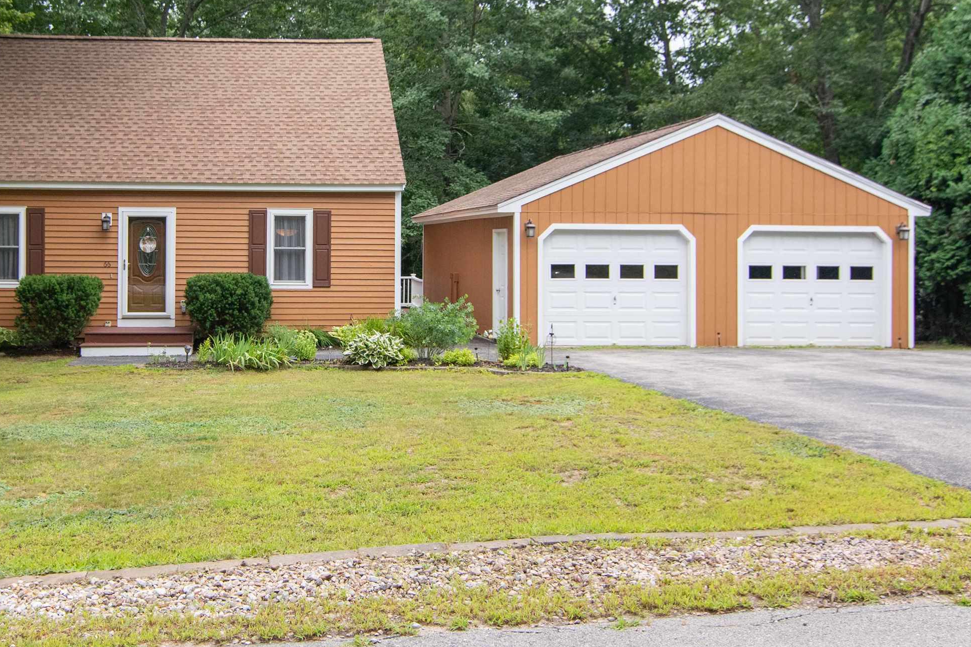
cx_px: 321
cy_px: 228
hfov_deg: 49.8
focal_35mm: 38
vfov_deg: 34.8
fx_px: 1025
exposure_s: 1/500
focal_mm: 16
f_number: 5.6
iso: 800
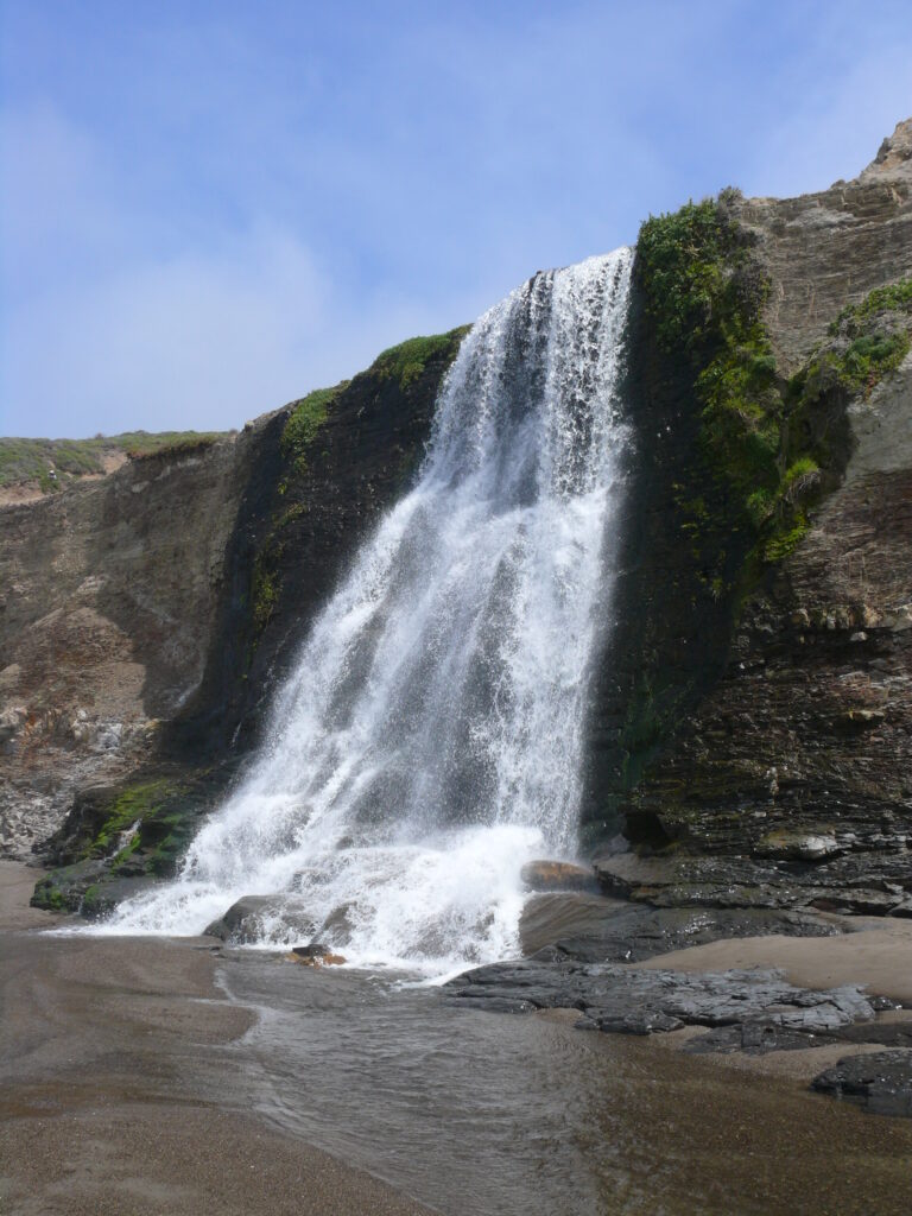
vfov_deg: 52.6
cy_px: 608
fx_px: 1229
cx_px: 456
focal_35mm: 35
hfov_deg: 40.7
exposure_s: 1/500
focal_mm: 7.4
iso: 100
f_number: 5.6
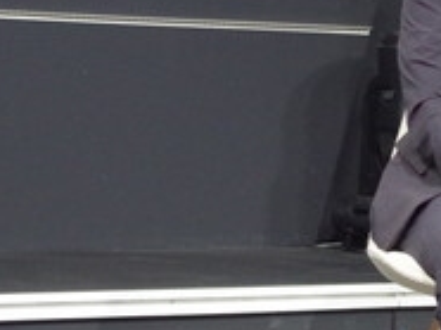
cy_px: 103
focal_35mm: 217
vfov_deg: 6.8
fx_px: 2761
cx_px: 545
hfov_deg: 9.0
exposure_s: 1/100
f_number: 5.6
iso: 3200
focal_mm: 55
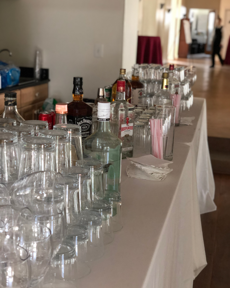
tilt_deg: -14.0
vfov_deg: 34.1
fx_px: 468
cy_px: 152
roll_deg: -2.4
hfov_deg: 27.6
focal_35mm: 55
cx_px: 114
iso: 200
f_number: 2.4
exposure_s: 1/8
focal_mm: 6
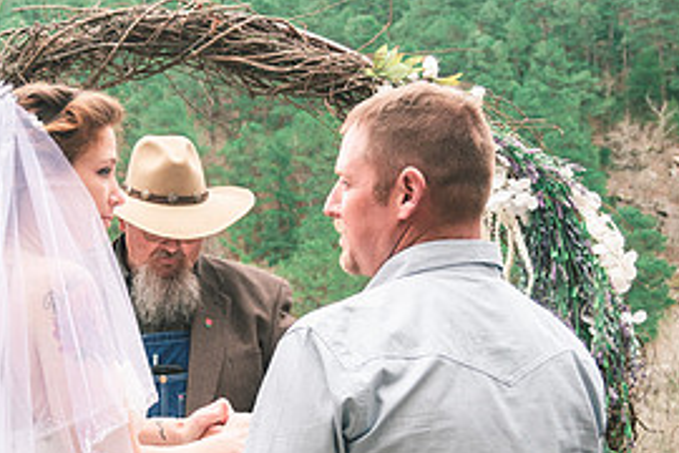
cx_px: 214
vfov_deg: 18.5
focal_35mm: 73
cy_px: 351
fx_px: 1377
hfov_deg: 27.5
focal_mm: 23
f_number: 3.8
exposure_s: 1/320
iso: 160
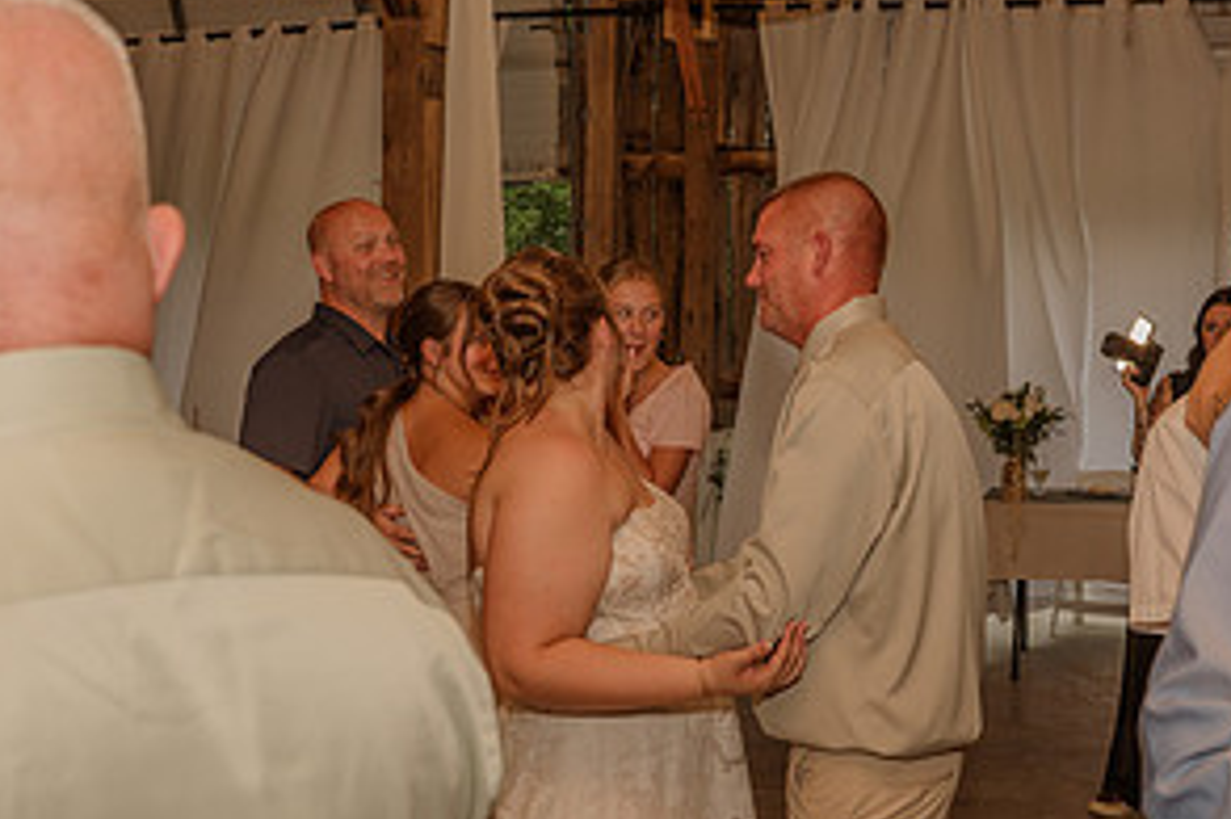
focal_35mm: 51
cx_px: 693
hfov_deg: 38.8
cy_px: 441
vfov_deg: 26.4
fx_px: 1743
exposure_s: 1/200
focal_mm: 25
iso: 320
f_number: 4
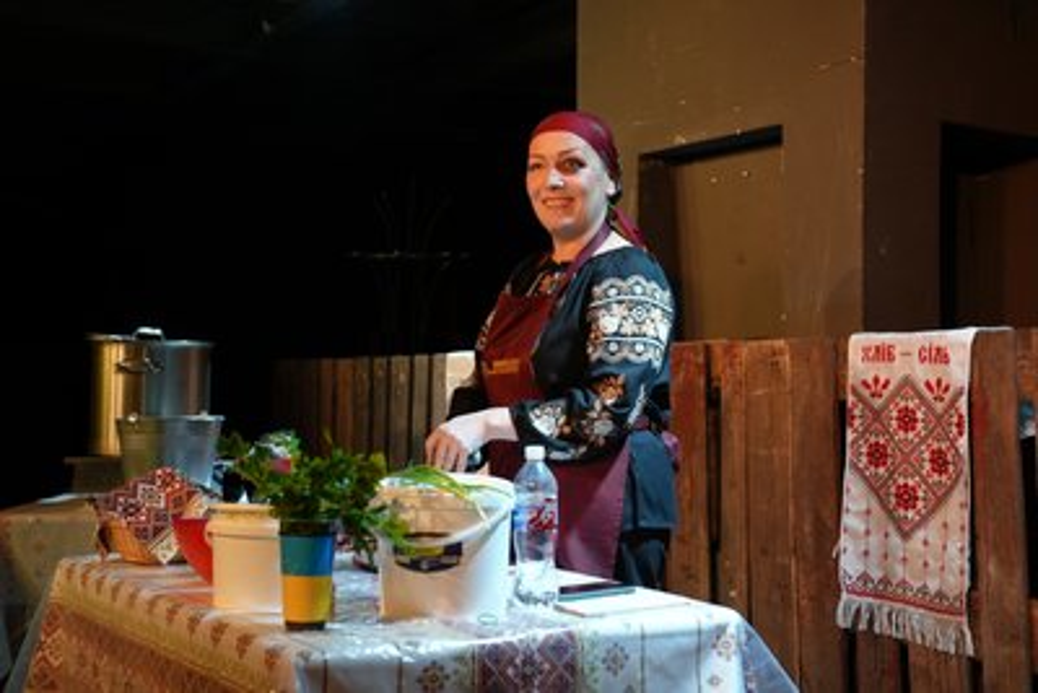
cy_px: 346
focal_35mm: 47
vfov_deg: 28.7
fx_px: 1356
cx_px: 519
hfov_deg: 41.9
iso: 1600
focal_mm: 47
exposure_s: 1/160
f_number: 4
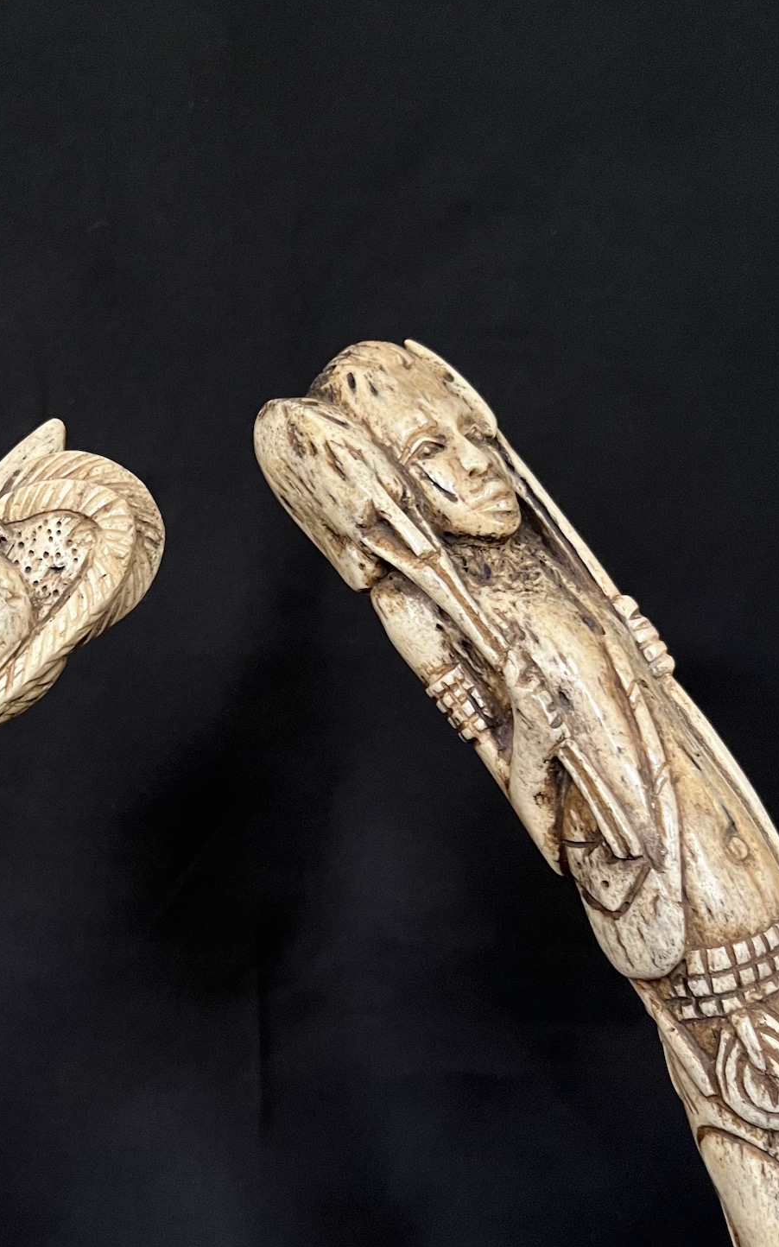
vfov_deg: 47.0
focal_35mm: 42
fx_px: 1427
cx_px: 181
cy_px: 719
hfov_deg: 30.0
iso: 500
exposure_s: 1/60
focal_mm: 5.1
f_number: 1.6
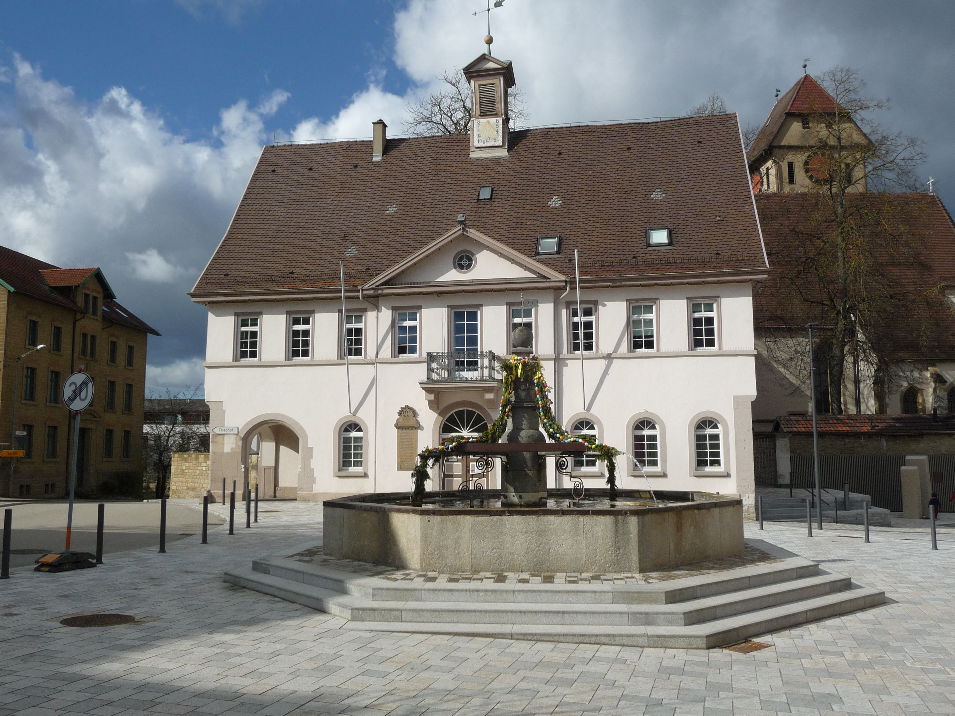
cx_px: 478
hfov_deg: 60.0
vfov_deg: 46.8
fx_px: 828
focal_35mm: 30
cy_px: 358
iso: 100
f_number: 8
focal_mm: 5
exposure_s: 1/400
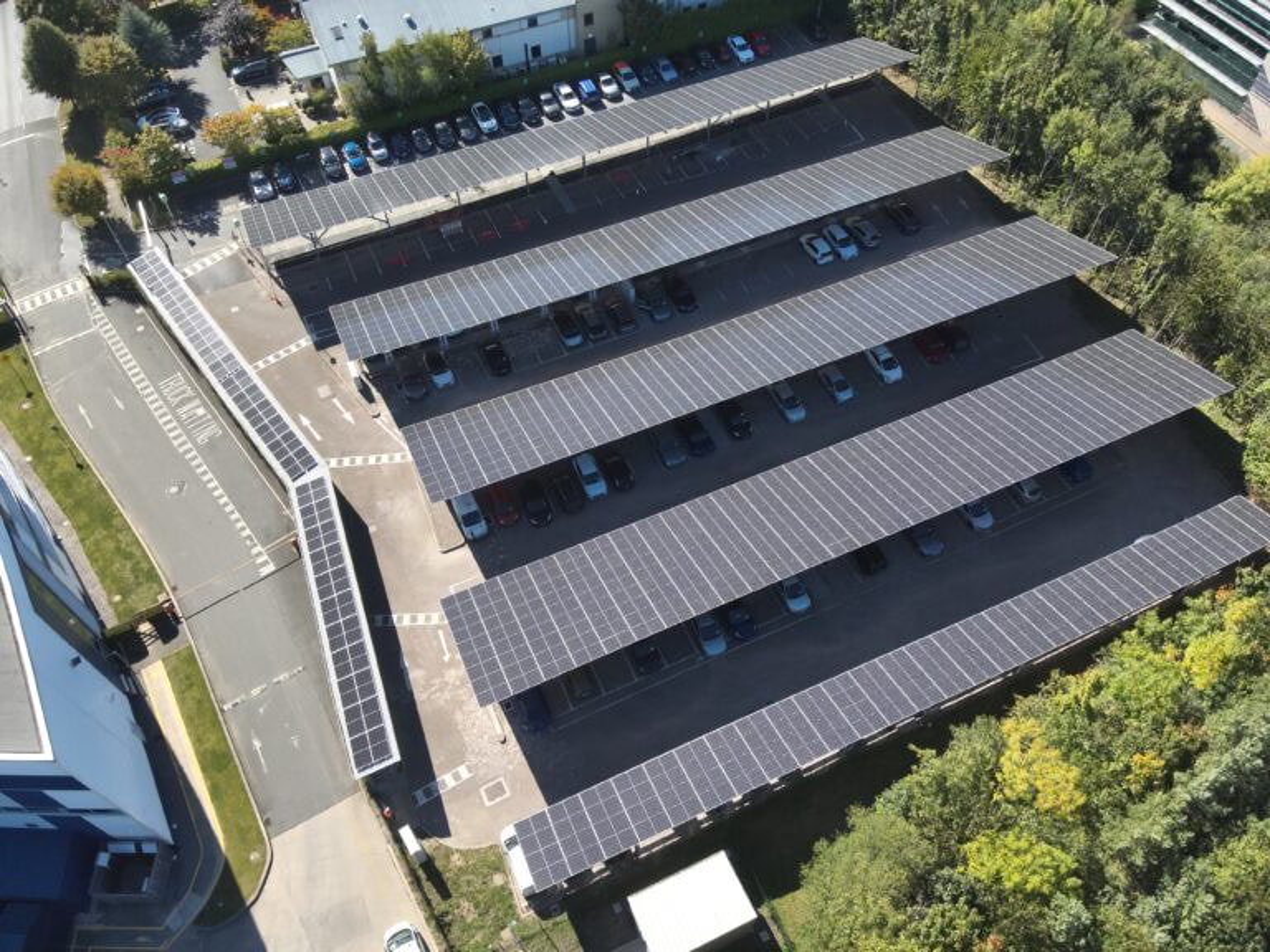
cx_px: 635
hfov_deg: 71.6
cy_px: 476
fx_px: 881
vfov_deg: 56.8
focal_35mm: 24
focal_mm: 4.4
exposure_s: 1/725
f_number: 2.8
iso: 100
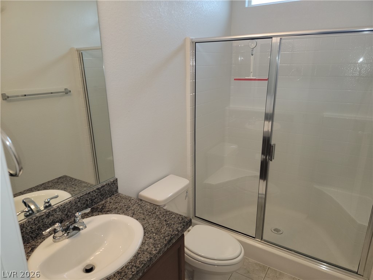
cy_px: 140
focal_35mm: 24
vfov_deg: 56.8
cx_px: 186
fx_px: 259
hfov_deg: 71.6
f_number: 1.8
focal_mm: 6.7
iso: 50
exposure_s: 1/60
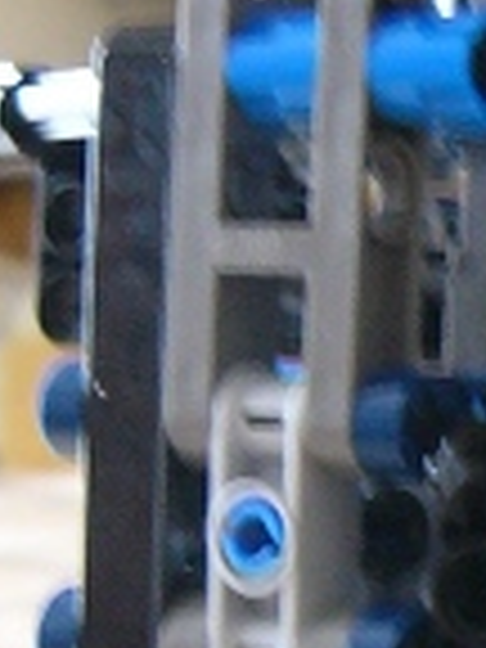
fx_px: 3145
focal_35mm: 168
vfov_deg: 11.7
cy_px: 569
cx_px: 774
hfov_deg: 8.6
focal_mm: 5.8
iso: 200
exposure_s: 1/13
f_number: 2.8
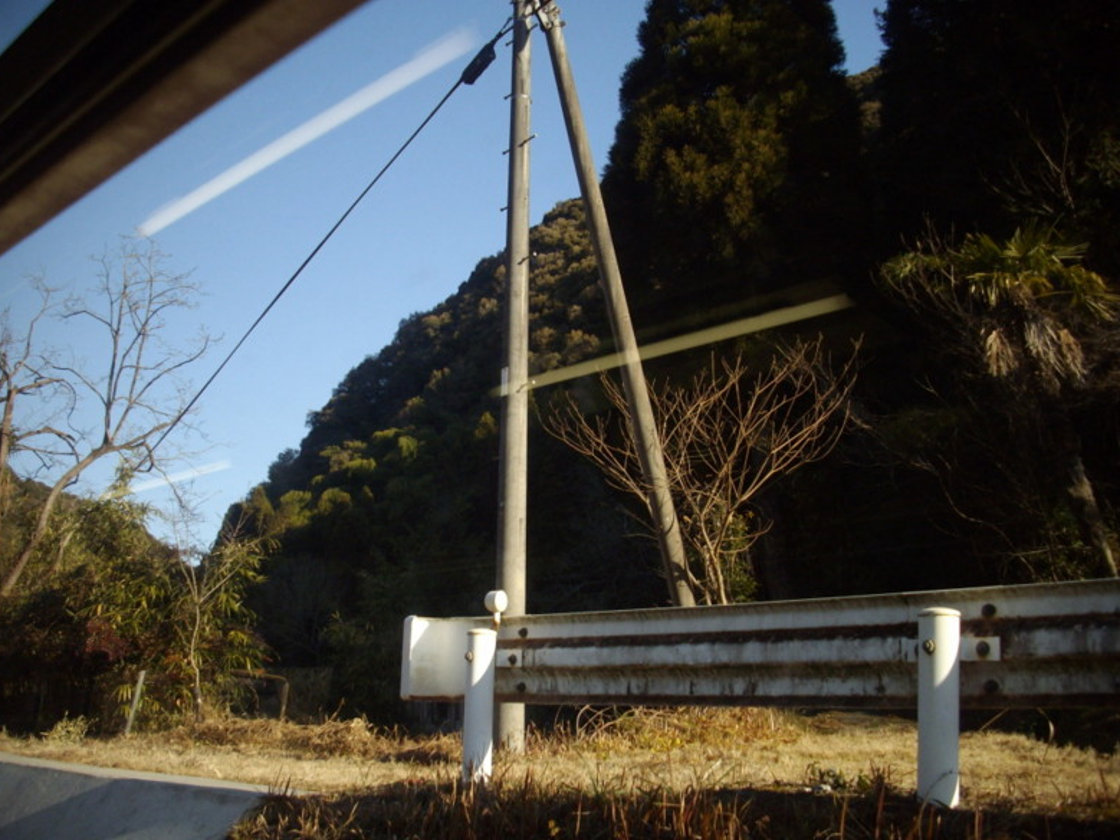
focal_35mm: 38
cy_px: 420
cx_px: 556
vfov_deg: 37.7
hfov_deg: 49.0
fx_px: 1229
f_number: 5.6
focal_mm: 6.2
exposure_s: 1/160
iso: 80
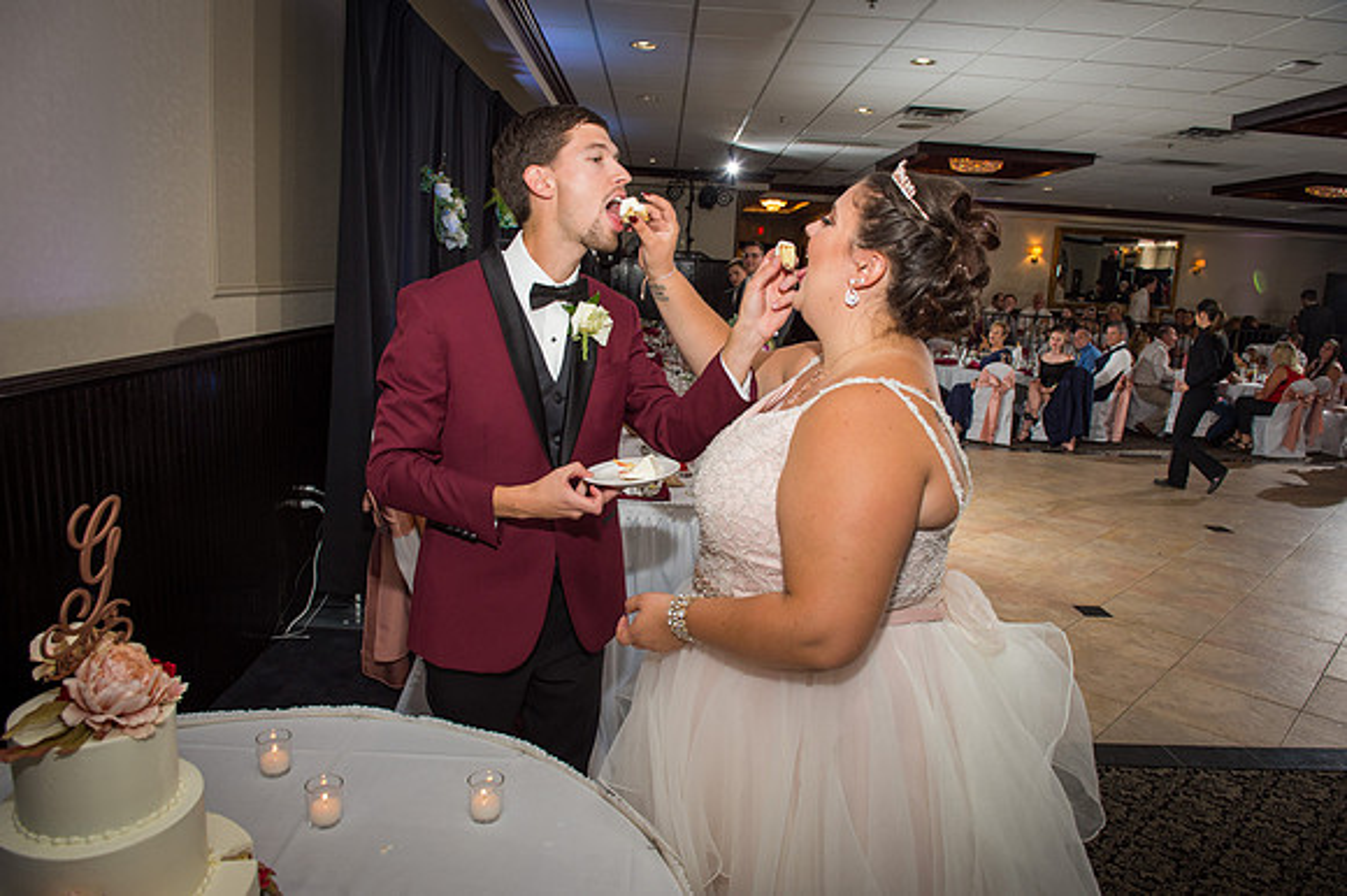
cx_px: 674
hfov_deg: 73.8
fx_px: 897
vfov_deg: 53.1
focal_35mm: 24
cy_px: 448
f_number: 5.6
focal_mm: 24
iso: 800
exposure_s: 1/125
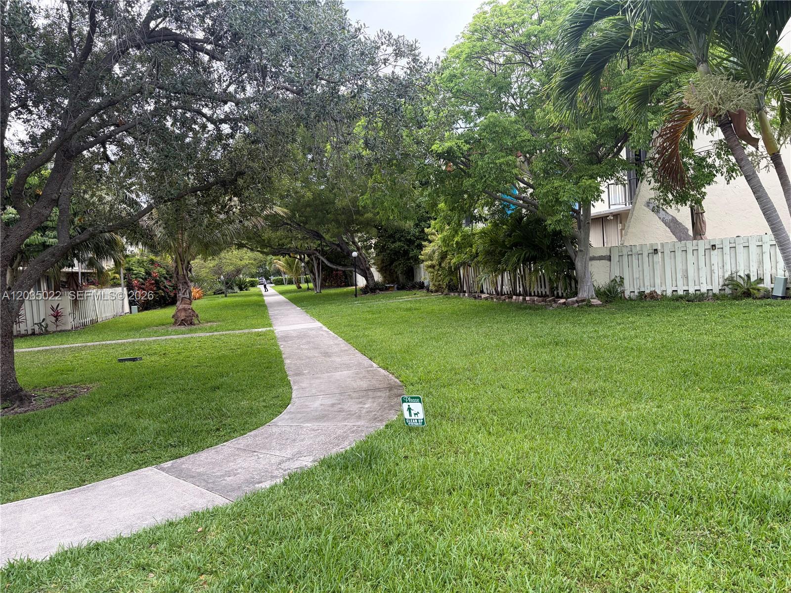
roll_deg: +4.5
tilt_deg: -6.3
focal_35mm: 26
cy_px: 296
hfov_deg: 67.3
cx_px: 396
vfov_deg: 53.1
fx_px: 594
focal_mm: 5.96
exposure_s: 1/511
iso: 64
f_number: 1.6
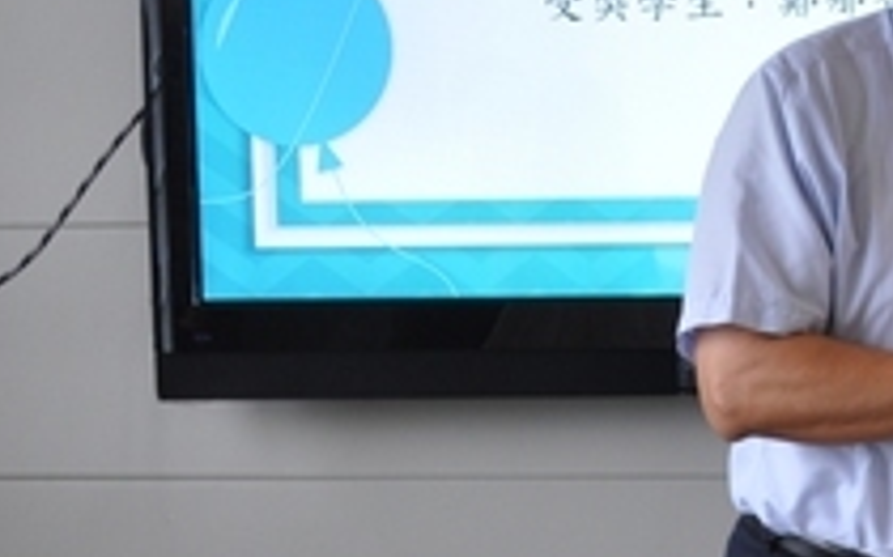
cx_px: 995
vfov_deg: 10.0
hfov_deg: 15.5
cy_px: 242
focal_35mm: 131
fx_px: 3186
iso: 500
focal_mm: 30
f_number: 4.5
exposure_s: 1/60
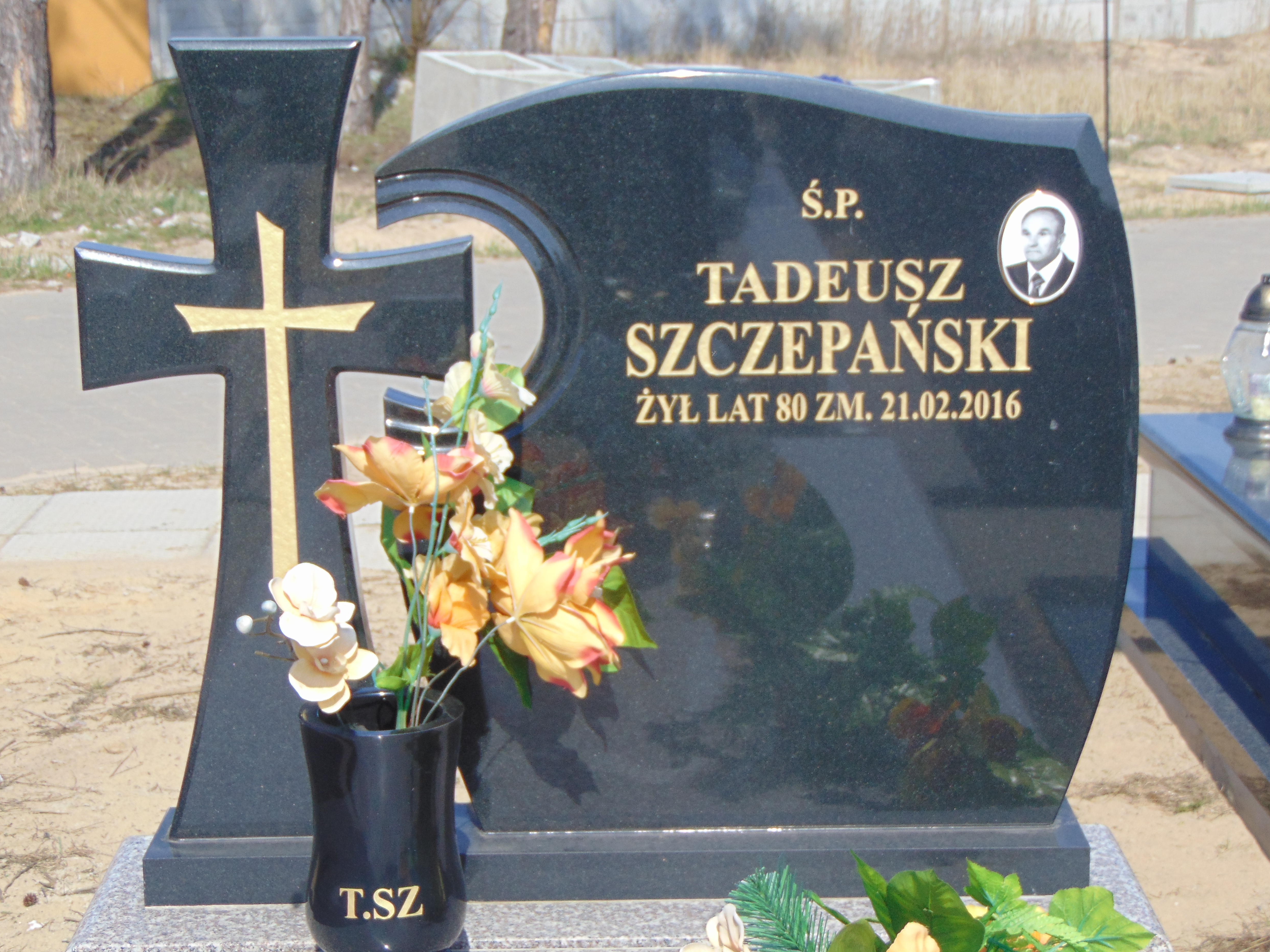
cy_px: 486
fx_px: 2715
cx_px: 632
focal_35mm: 74
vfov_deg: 19.9
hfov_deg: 26.3
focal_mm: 12.8
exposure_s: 1/640
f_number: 3.7
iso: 80
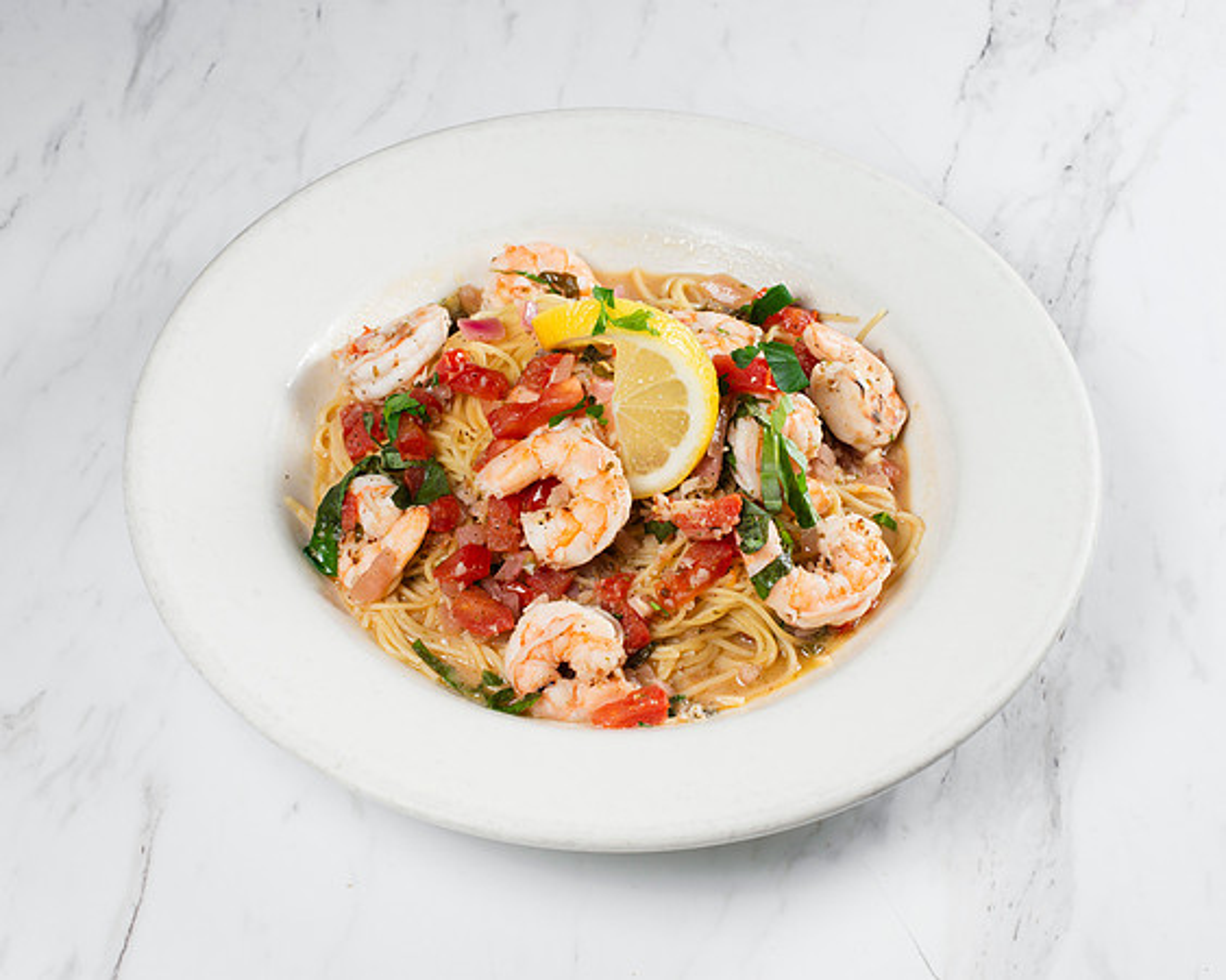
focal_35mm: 66
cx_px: 643
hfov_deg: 28.7
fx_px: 2392
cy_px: 511
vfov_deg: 23.1
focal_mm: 50
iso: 200
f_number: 10
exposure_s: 1/200
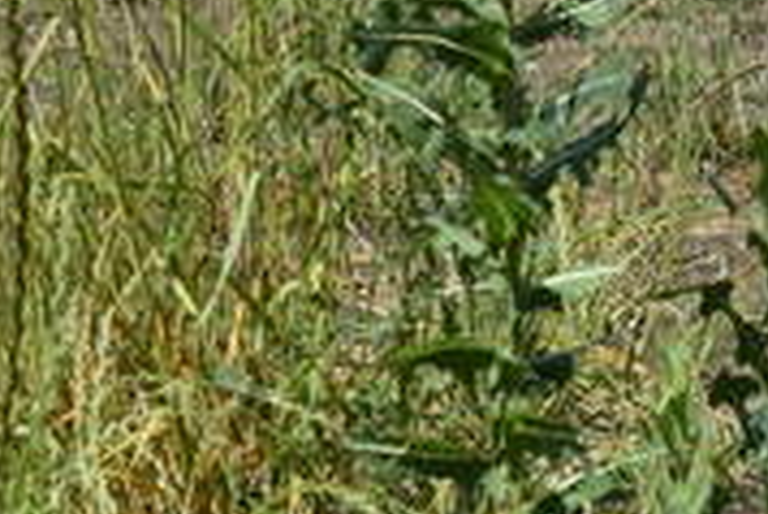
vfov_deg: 5.6
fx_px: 5184
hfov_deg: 8.5
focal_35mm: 243
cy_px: -218
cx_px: 578
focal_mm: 45
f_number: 9
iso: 200
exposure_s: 1/320
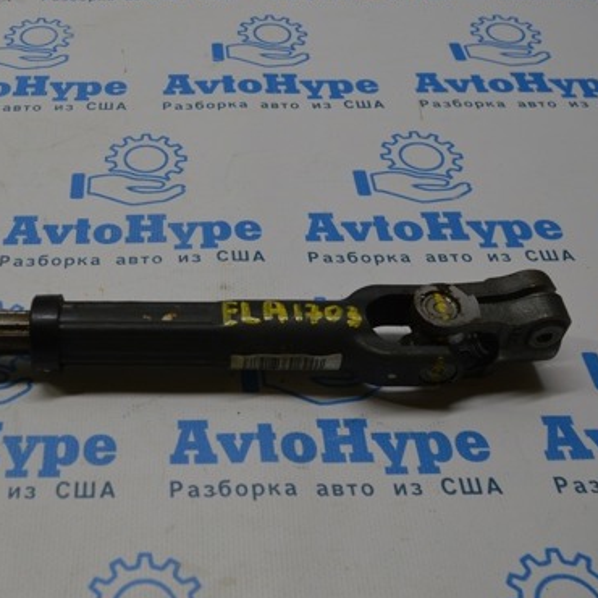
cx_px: 121
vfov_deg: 38.3
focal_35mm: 44
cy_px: 274
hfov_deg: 37.0
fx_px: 860
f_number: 5.6
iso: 200
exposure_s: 1/60
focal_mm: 20
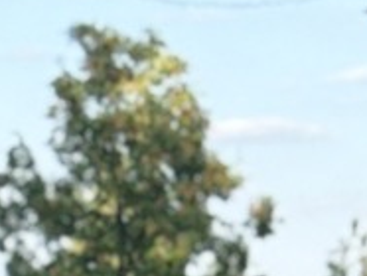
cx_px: -746
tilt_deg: -7.2
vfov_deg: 4.3
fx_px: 3503
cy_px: 858
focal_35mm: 330
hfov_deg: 5.6
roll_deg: -0.1
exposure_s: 1/463
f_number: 1.78
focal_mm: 6.76
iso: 100
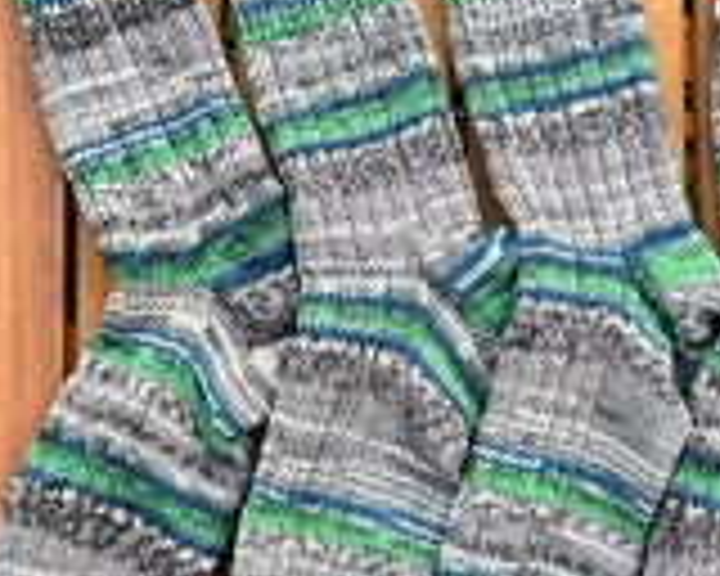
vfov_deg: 29.5
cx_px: 457
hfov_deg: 36.4
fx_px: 1087
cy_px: 378
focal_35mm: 51
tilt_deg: -85.1
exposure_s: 1/182
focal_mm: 6.86
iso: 64
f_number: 1.78
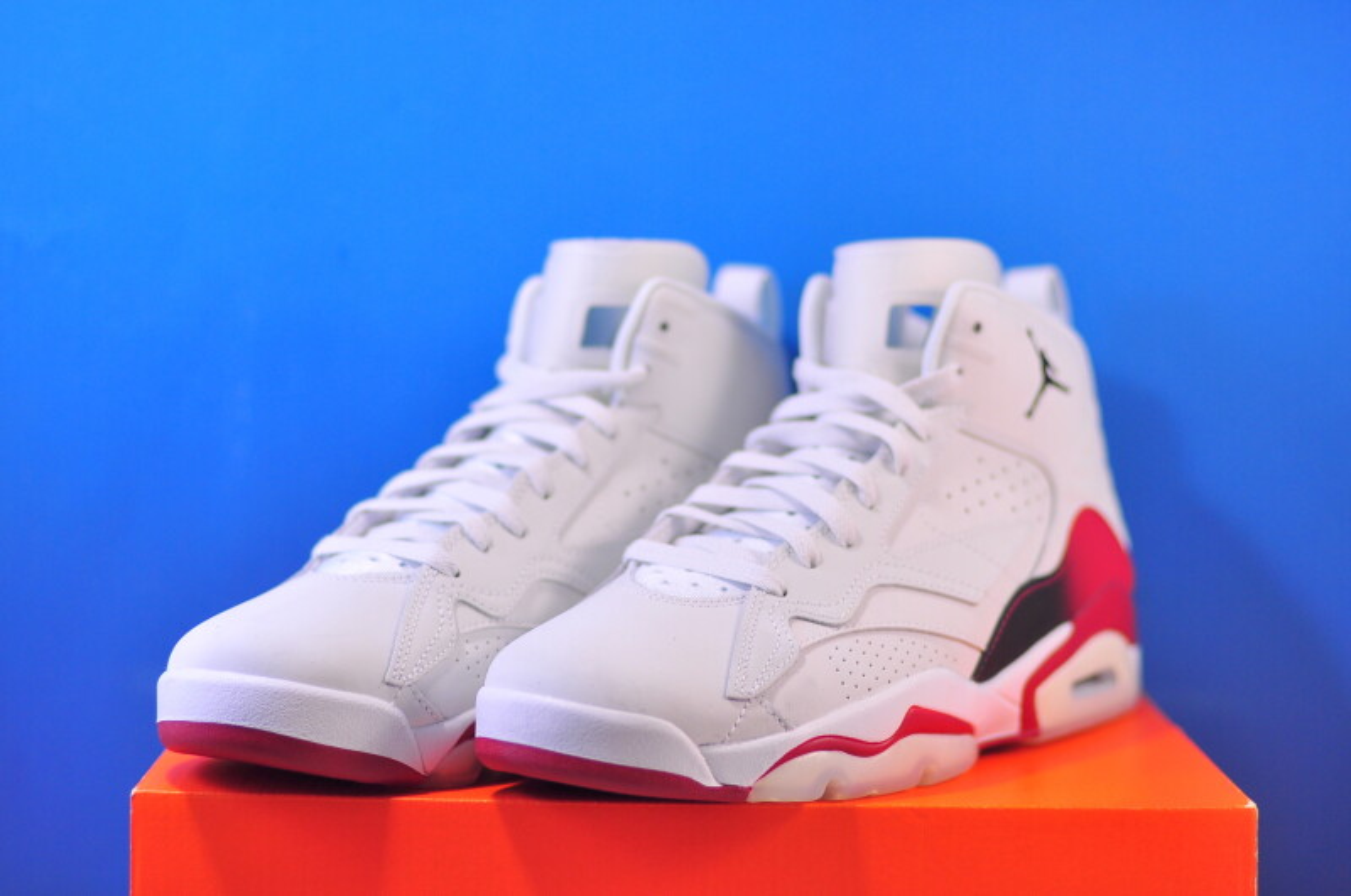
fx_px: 2811
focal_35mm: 75
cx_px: 676
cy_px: 448
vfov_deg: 18.1
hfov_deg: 27.0
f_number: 2
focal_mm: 50
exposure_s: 1/320
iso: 250
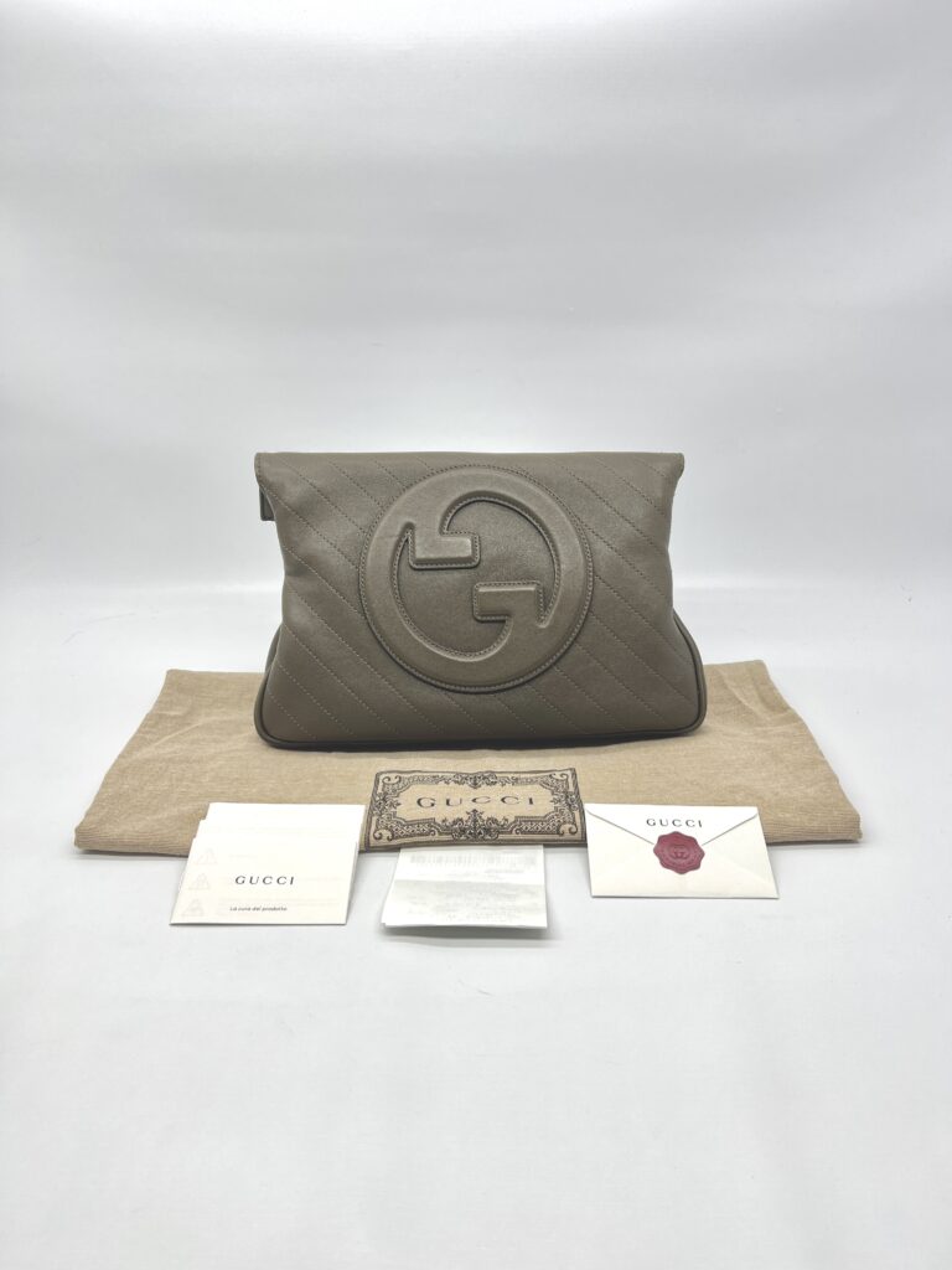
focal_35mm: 26
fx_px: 953
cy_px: 635
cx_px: 476
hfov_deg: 53.1
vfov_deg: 67.3
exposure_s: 1/134
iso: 32
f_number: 1.5
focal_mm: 5.7
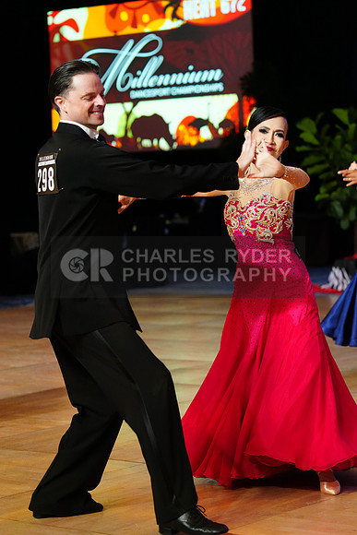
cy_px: 268
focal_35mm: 97
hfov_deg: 14.1
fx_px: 1442
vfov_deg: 21.0
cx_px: 178
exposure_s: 1/250
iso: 4000
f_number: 4
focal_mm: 97
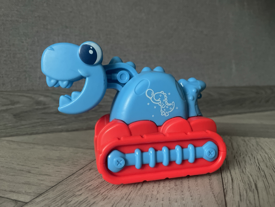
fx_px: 207
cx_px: 138
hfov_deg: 67.3
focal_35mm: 26
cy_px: 104
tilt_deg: -2.6
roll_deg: +0.6
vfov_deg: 53.1
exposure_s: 1/30
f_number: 1.6
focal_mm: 4.2
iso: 800
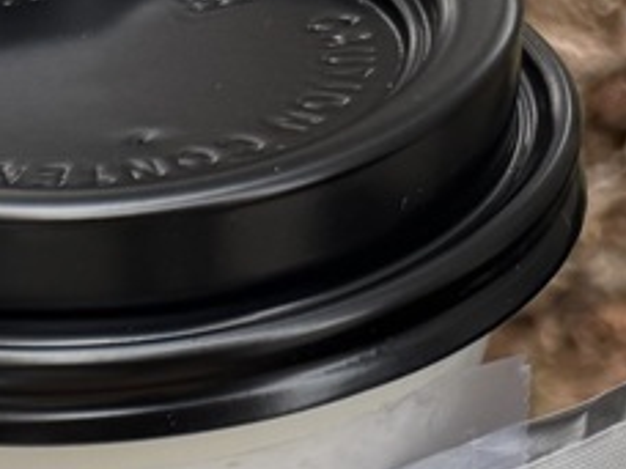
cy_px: 916
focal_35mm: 108
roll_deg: +17.6
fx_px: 1953
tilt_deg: -44.2
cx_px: -626
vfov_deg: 12.2
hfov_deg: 14.9
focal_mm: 6.76
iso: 64
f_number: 1.78
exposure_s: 1/152
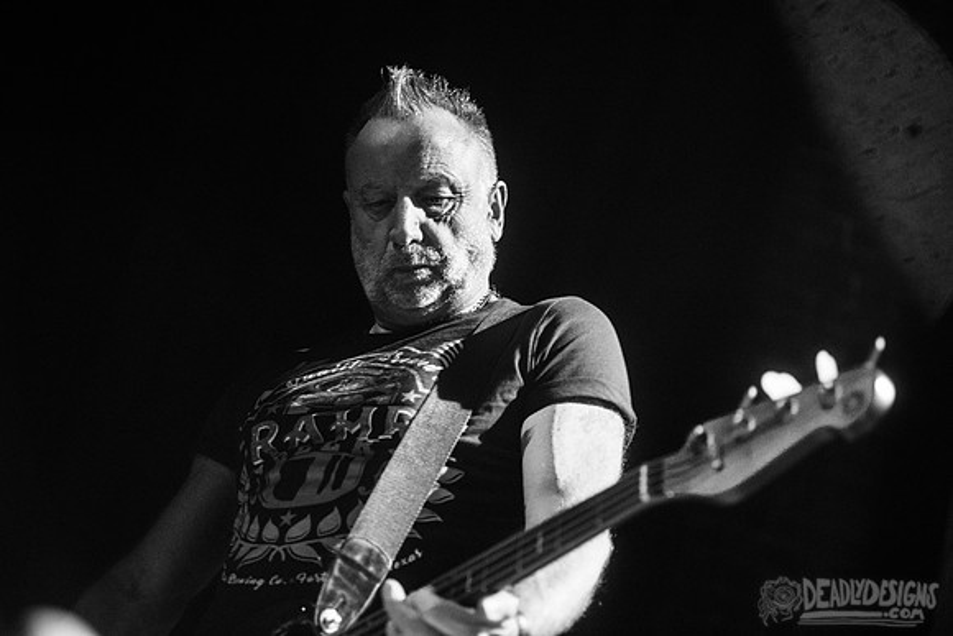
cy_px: 318
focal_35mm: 80
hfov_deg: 25.4
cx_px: 476
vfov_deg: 17.1
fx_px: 2118
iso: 3200
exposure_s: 1/160
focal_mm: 80
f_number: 3.2
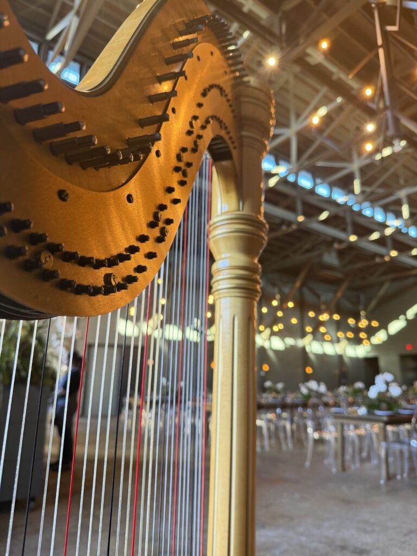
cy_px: 278
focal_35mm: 24
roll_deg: -0.9
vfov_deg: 71.6
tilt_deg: +14.6
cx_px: 208
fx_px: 385
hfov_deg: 56.8
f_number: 1.78
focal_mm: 6.76
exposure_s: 1/60
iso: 200
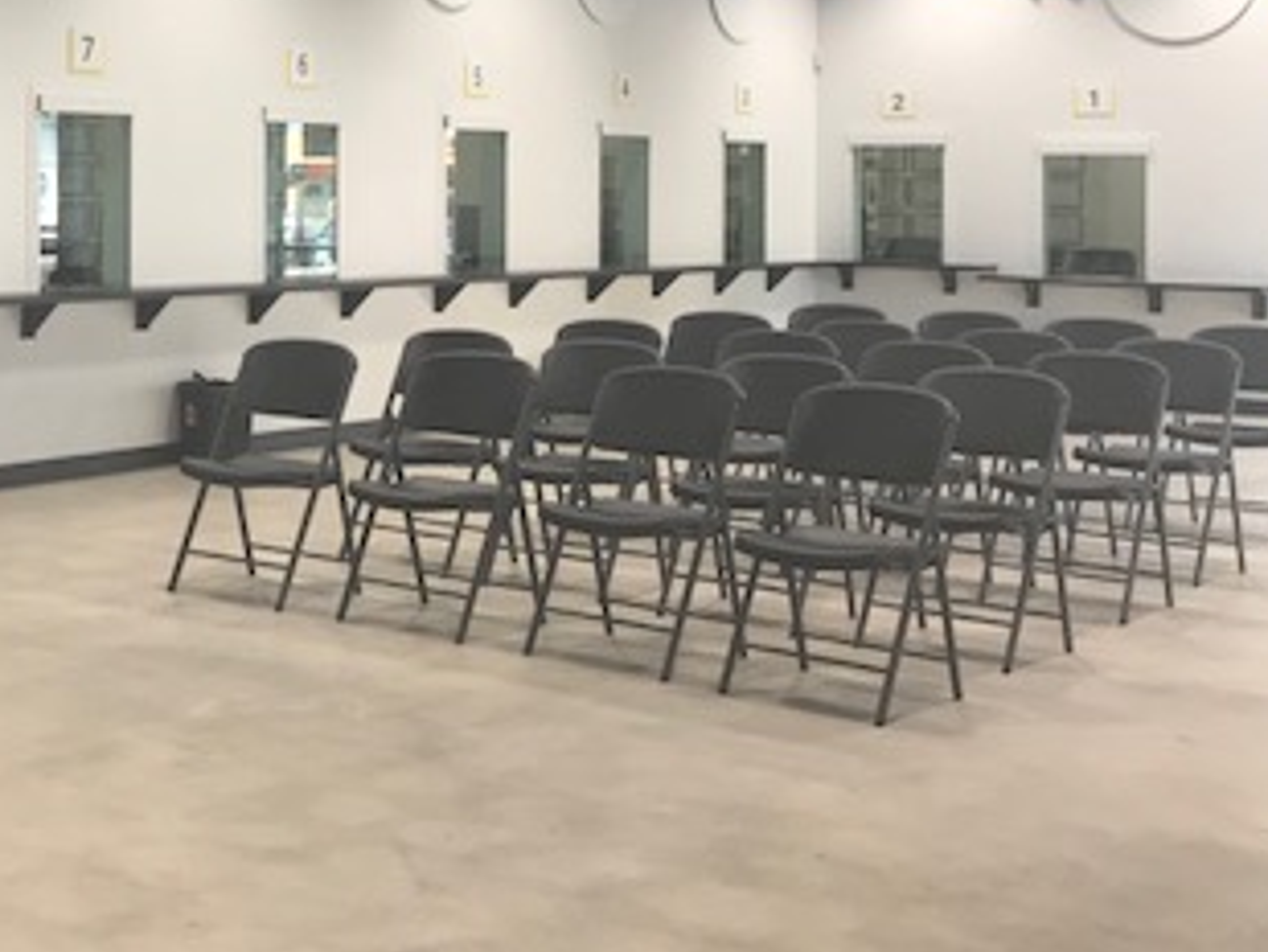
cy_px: 164
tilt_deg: +0.5
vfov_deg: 24.8
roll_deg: -0.8
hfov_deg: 30.9
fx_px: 2125
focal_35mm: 58
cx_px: 12
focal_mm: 3.99
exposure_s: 1/120
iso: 40
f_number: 1.8
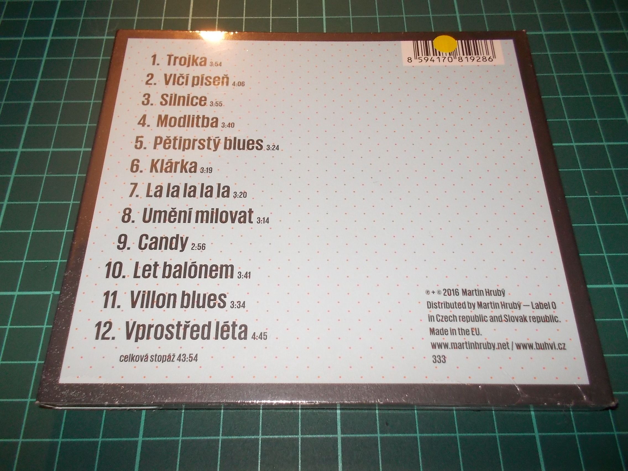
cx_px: 314
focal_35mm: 29
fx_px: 526
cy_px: 236
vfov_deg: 48.2
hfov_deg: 61.7
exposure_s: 1/30
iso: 200
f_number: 3.3
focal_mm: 4.1
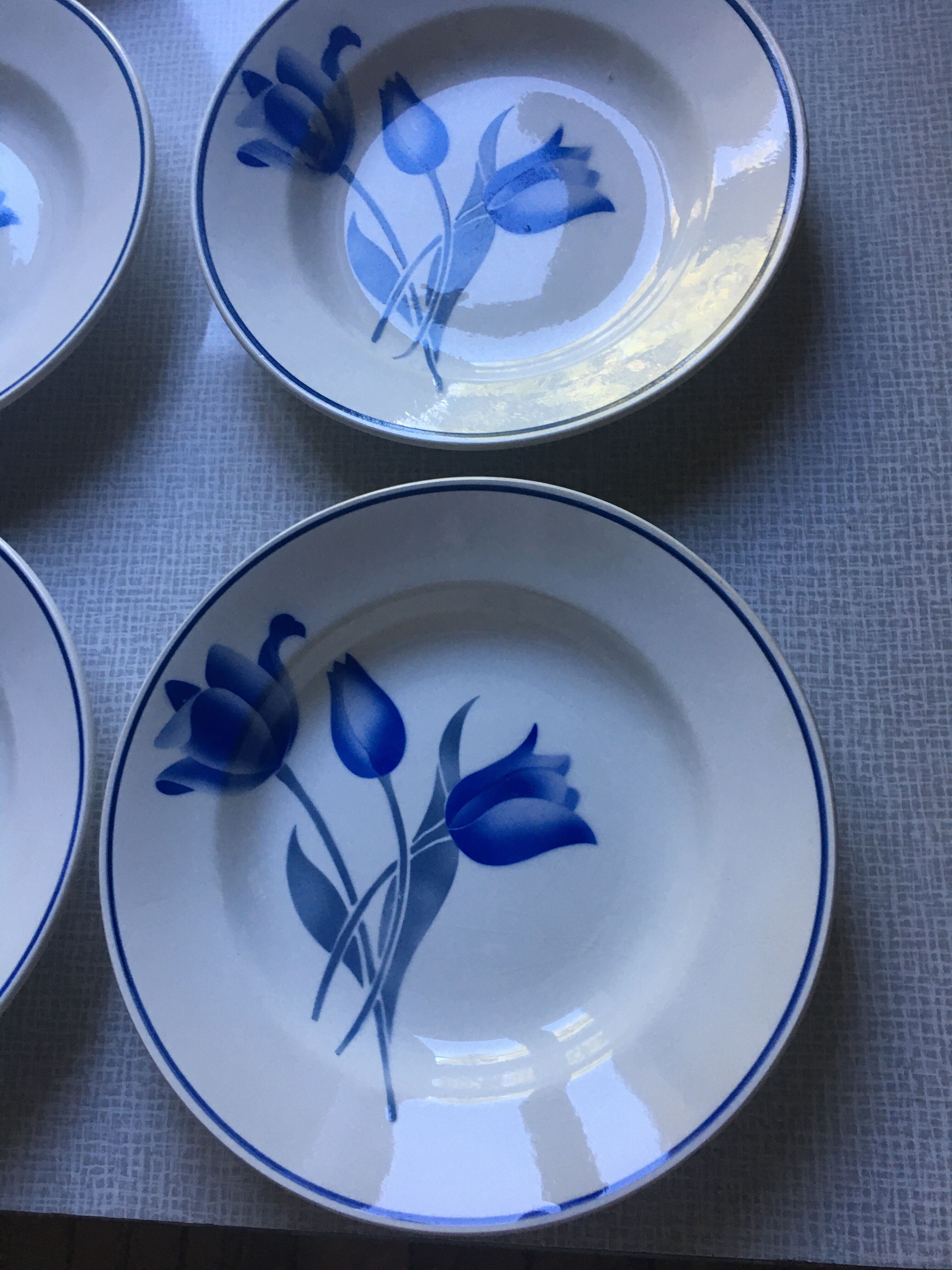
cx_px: 476
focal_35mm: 29
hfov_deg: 48.2
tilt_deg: -73.0
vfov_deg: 61.7
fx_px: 1063
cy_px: 635
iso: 50
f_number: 2.2
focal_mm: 4.15
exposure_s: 1/33
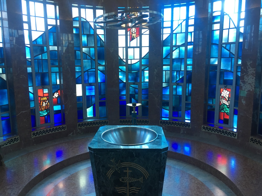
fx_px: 219
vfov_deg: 48.2
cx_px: 131
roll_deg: +0.8
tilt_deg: -9.2
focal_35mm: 29
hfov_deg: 61.7
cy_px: 98
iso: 40
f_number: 2.2
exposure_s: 1/30
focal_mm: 4.15
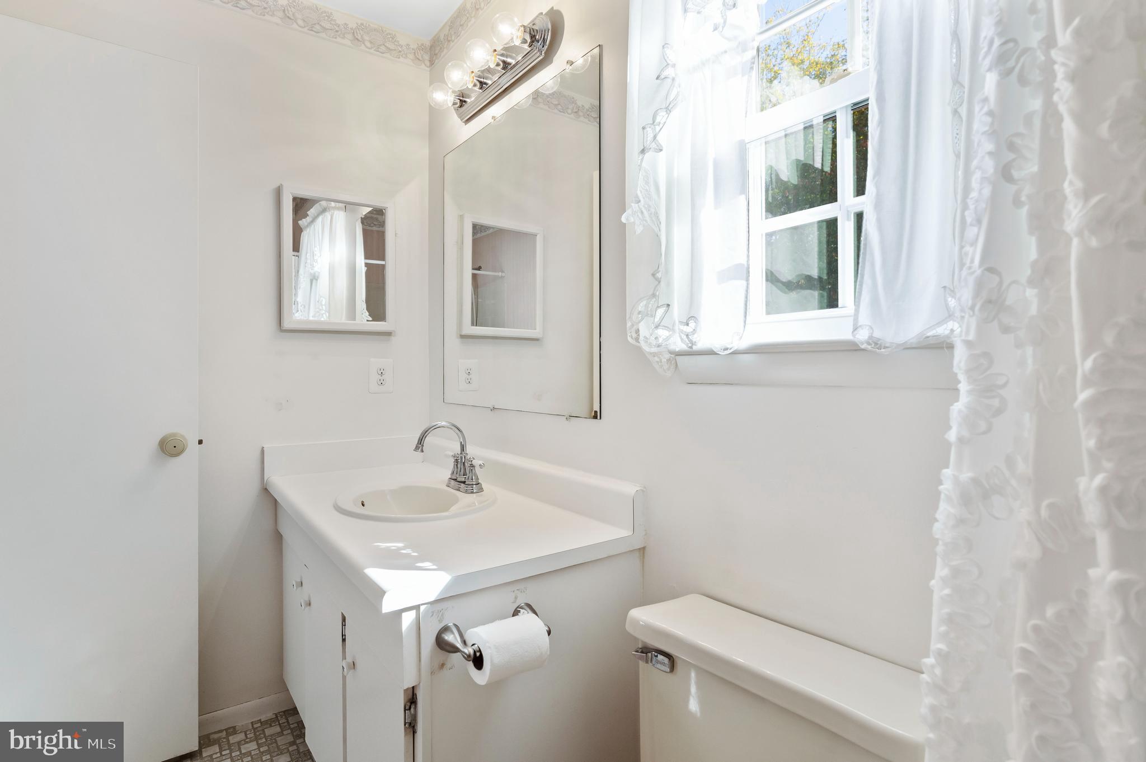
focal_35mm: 18
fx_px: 573
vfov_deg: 67.3
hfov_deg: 90.0
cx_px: 573
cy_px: 381
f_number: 7.1
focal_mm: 18
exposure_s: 1/30
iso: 400
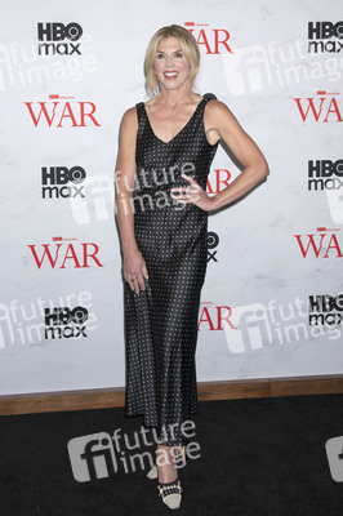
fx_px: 573
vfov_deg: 48.5
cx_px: 172
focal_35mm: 40
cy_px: 258
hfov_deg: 33.3
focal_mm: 40
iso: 640
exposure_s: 1/200
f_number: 6.3
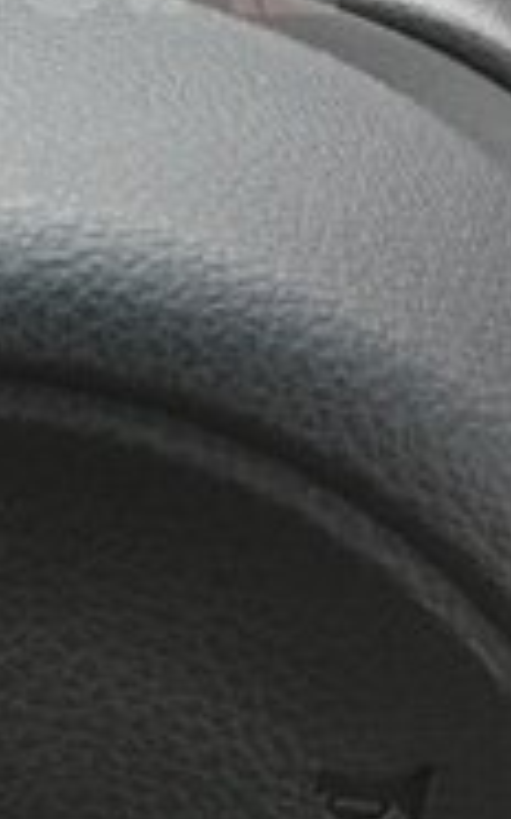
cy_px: -35
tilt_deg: -36.0
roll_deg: +2.1
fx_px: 1830
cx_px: 0
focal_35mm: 82
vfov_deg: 23.9
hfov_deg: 15.6
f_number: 2.2
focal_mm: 4.15
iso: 160
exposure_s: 1/33
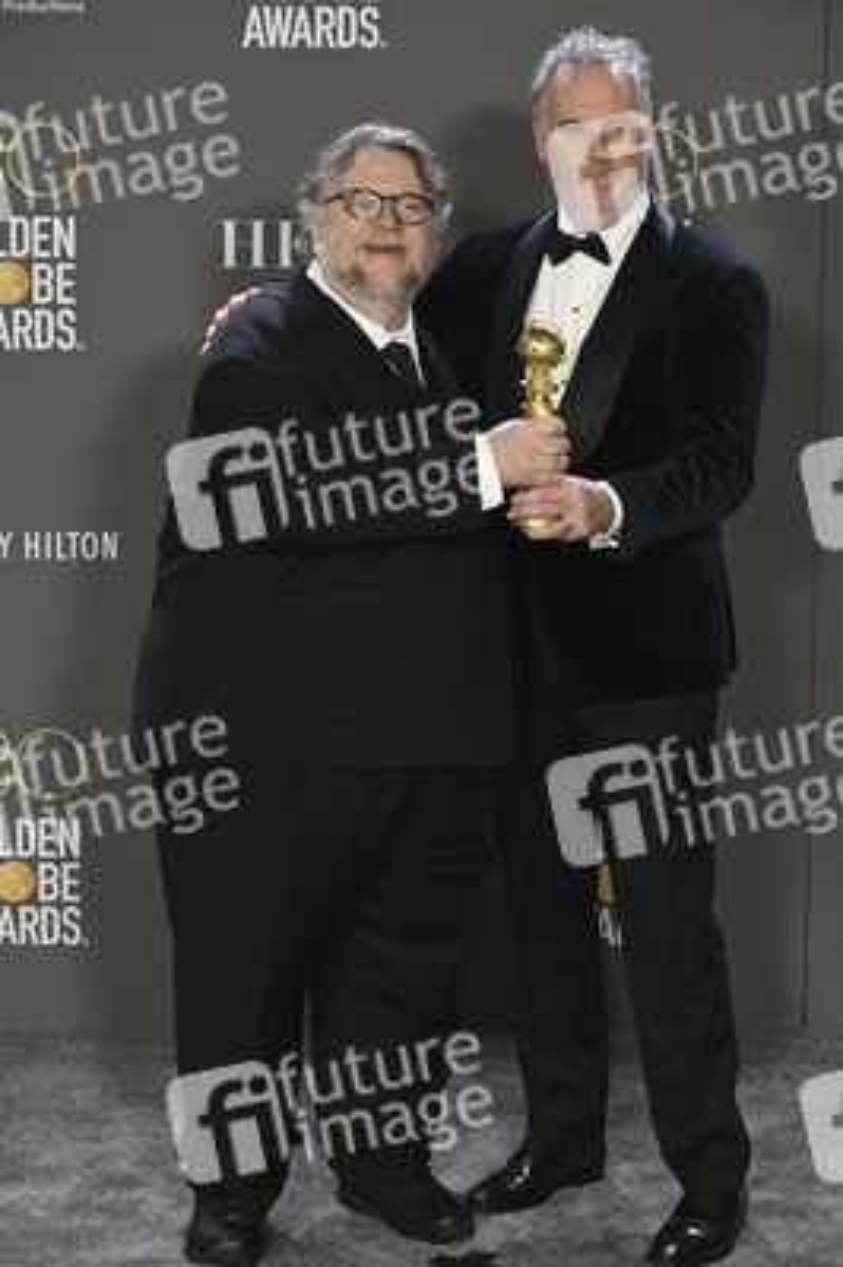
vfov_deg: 20.8
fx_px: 3448
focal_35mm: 98
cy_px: 634
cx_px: 422
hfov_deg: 13.9
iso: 6400
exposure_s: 1/320
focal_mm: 98
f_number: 8
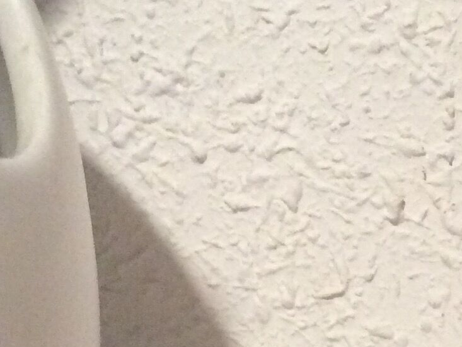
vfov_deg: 12.7
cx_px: 499
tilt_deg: -20.4
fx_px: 1508
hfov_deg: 16.9
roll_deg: +3.8
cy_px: 449
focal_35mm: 113
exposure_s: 1/20
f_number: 2.4
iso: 320
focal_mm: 3.3
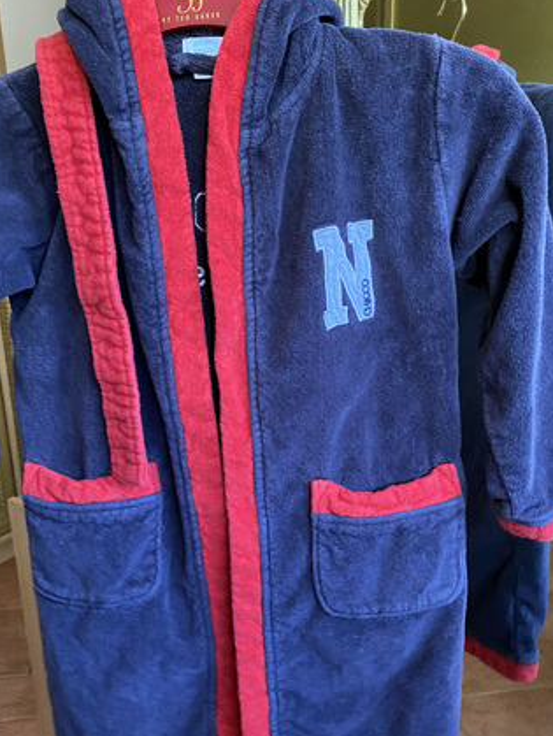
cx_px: 229
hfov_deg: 45.3
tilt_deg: -17.2
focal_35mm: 31
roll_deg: +1.6
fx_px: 659
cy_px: 429
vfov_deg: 58.0
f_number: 1.8
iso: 500
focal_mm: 4.25
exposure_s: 1/25
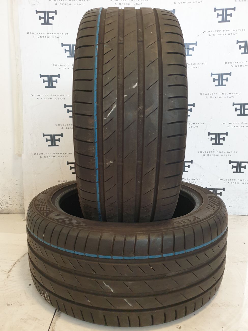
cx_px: 124
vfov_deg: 67.3
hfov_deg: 53.1
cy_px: 166
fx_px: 248
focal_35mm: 26
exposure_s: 1/47
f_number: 1.5
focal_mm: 4.3
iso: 250
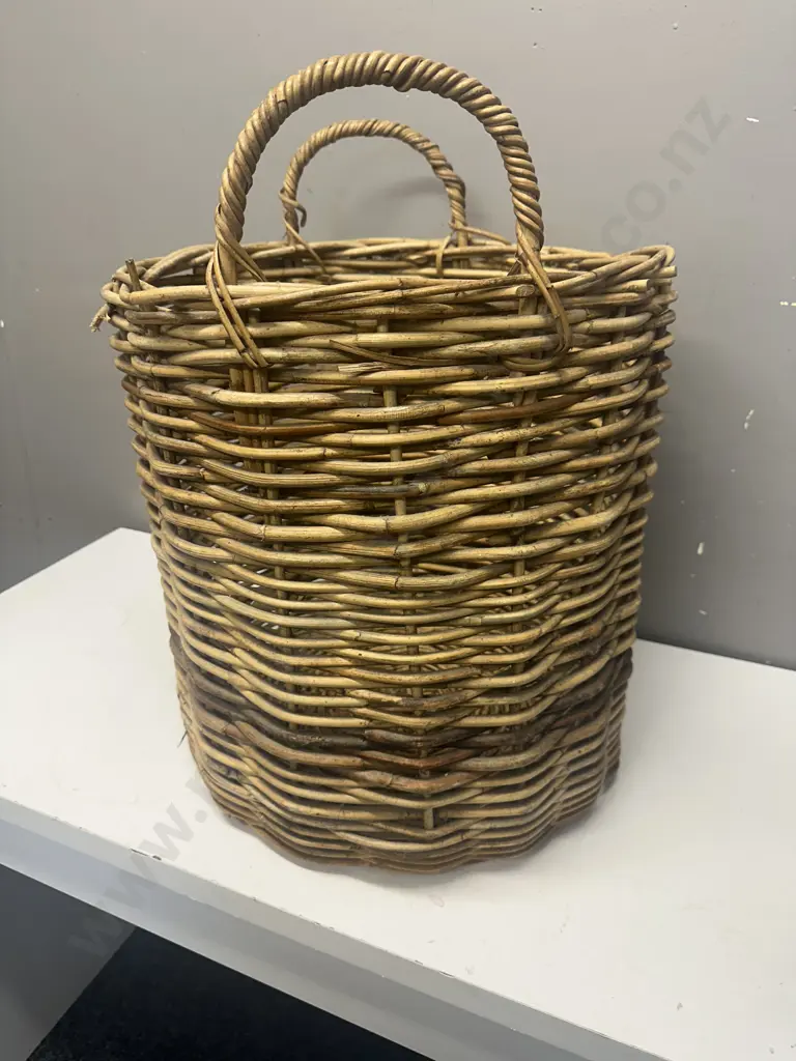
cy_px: 530
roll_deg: -1.2
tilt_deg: -24.3
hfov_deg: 56.8
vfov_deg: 71.6
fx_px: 736
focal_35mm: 24
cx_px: 398
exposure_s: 1/100
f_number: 1.78
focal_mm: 6.86
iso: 160
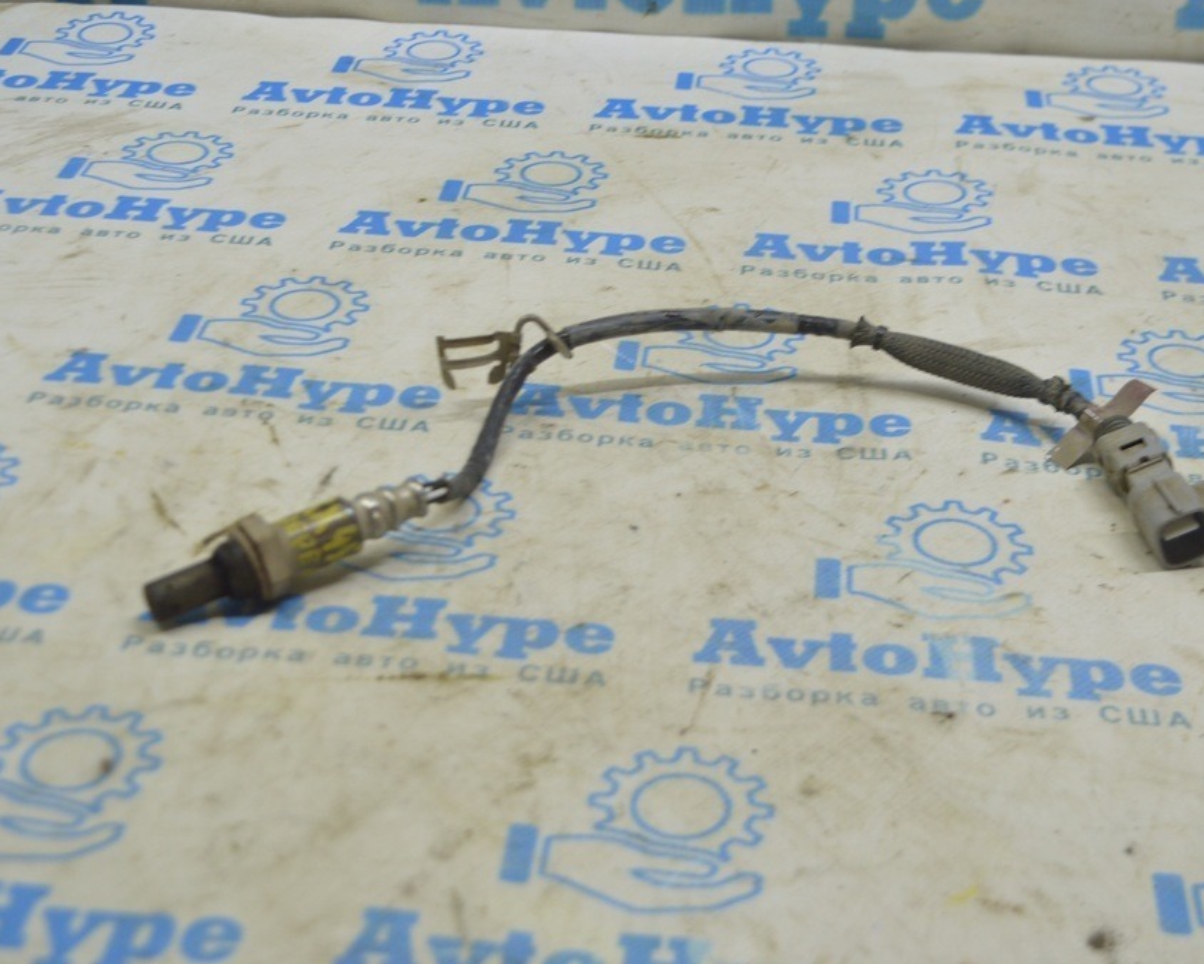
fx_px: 2068
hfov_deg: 32.5
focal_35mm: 58
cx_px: 616
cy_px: 480
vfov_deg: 26.3
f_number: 5.6
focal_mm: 34
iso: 400
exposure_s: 1/40
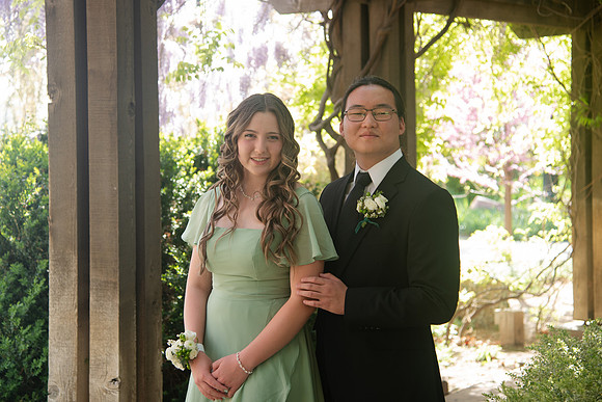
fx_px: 1124
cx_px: 282
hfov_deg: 30.0
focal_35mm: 67
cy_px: 169
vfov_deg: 20.3
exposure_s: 1/125
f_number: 4
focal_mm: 58
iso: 250
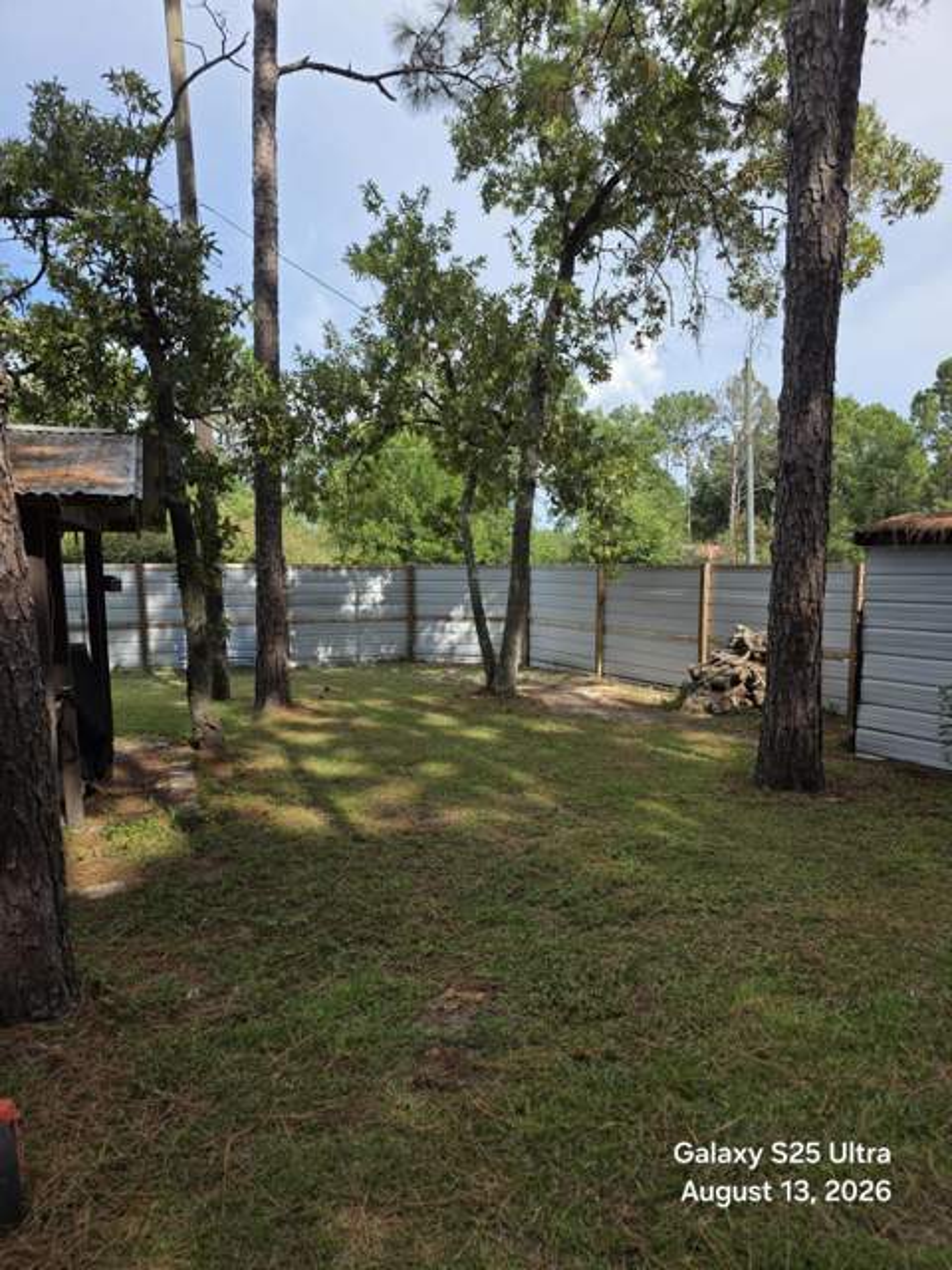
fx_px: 843
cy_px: 635
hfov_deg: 58.9
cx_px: 476
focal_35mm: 23
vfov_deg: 73.9
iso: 80
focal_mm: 6.3
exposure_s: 1/3067
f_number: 1.7
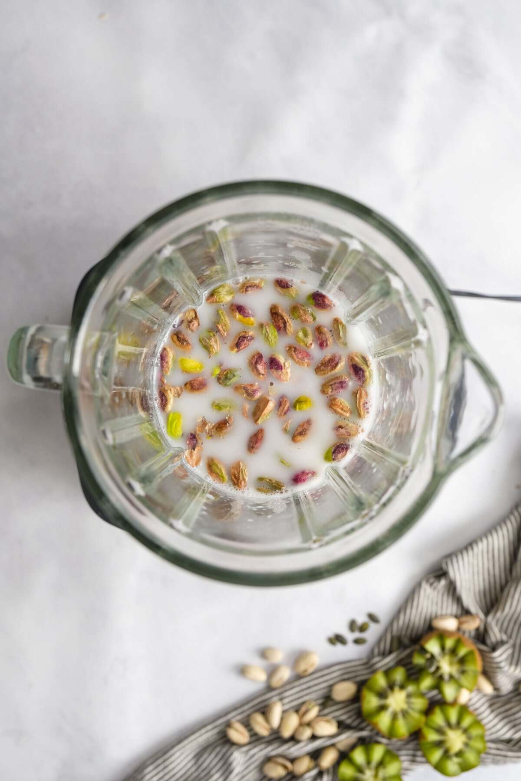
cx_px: 260
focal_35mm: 32
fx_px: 695
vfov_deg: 58.7
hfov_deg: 41.1
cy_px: 390
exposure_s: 1/50
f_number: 4
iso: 500
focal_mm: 21.3
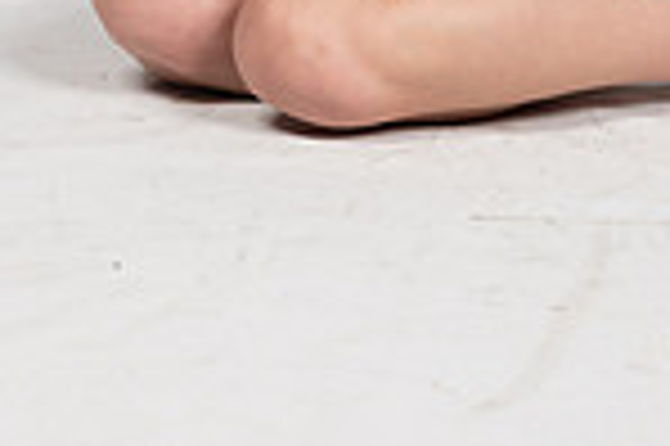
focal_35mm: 212
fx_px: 3941
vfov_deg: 6.2
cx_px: 459
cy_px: -527
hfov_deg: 9.7
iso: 200
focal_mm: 70
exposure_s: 1/500
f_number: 7.1
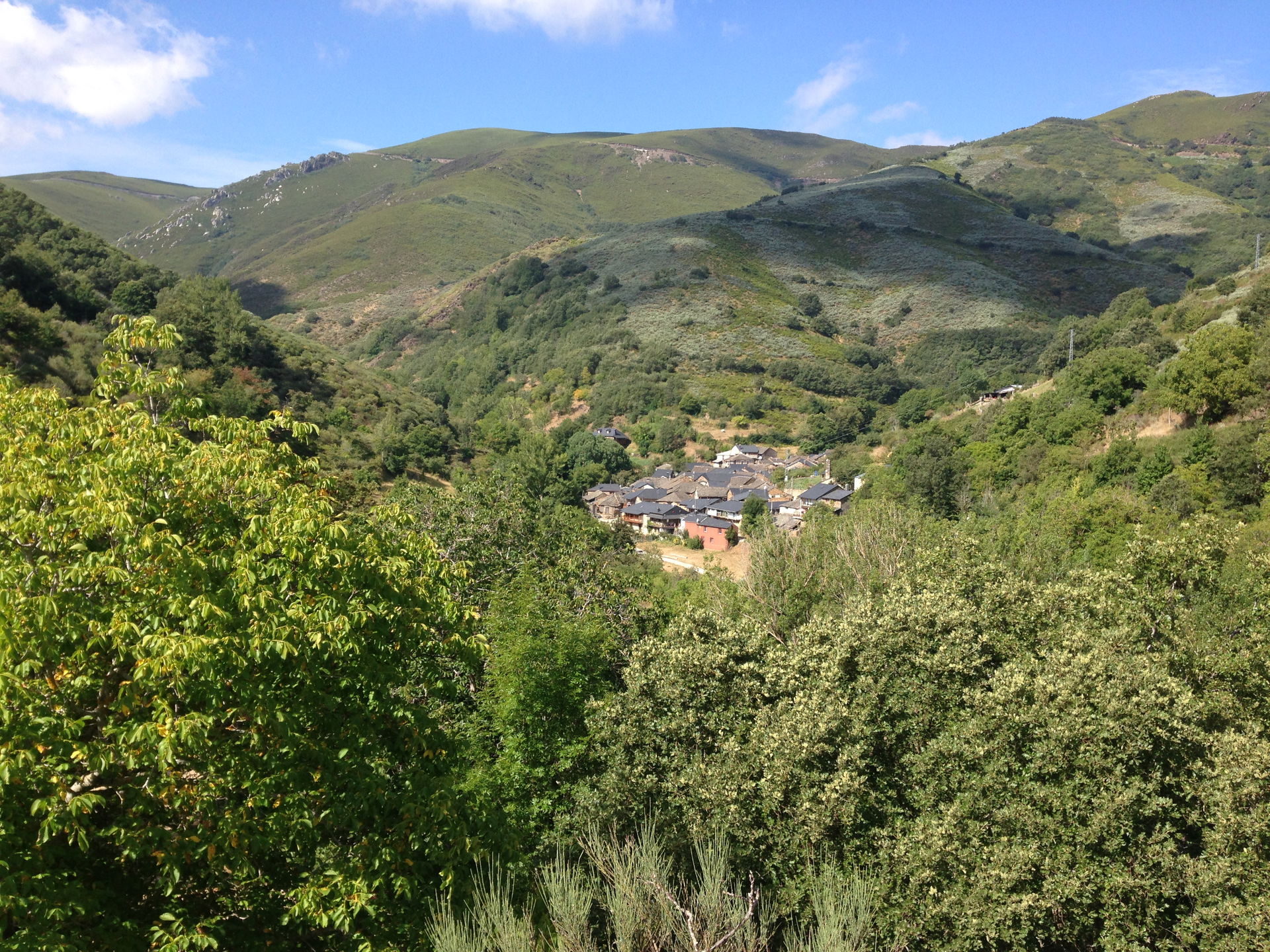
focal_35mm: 33
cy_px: 476
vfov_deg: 42.9
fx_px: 1211
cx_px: 635
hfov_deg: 55.4
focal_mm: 4.12
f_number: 2.4
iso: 50
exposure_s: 1/861
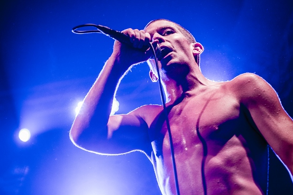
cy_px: 94
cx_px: 163
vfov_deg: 15.0
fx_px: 740
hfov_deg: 22.4
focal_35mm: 91
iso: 1000
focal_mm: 70
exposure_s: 1/100
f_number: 2.8
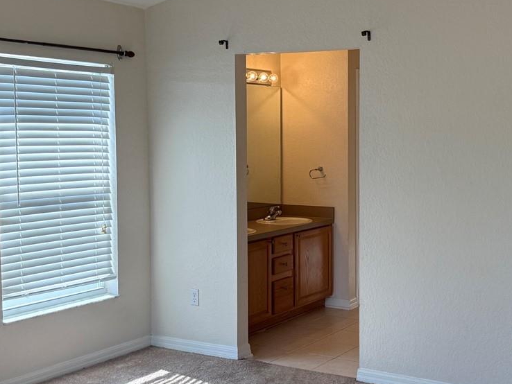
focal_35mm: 52
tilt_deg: -2.7
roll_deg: -0.9
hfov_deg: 36.3
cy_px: 195
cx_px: 354
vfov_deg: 28.0
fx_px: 769
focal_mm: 6.76
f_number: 1.78
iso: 100
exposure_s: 1/379
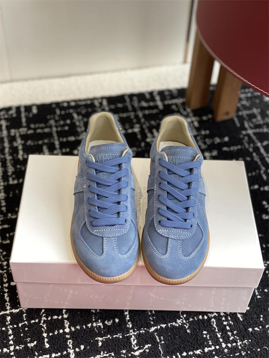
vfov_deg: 36.8
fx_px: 539
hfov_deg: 28.0
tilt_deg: -45.9
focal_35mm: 52
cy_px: 179
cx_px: 134
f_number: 2
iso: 50
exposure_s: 1/122
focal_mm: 6
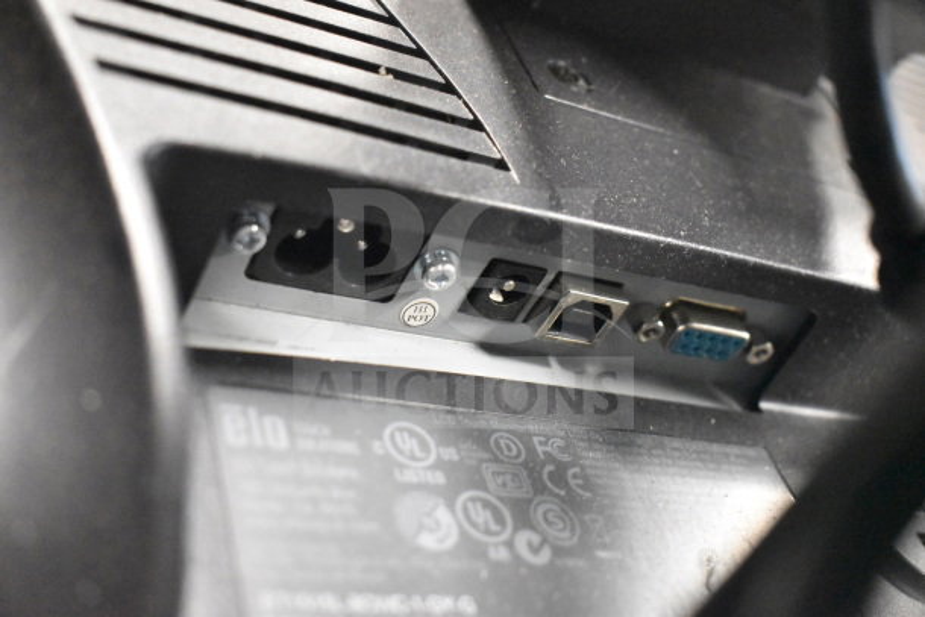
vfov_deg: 29.0
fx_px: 1195
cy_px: 308
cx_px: 462
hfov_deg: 42.3
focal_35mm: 46
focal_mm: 31
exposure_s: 1/50
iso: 14400
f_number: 4.2
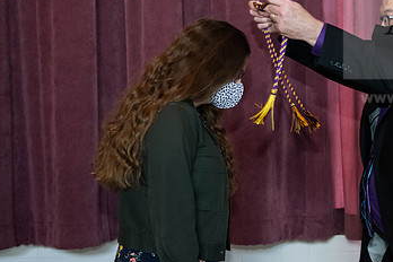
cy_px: 121
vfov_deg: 17.1
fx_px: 873
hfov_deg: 25.0
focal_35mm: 80
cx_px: 309
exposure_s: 1/200
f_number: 3.5
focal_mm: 48
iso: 2000
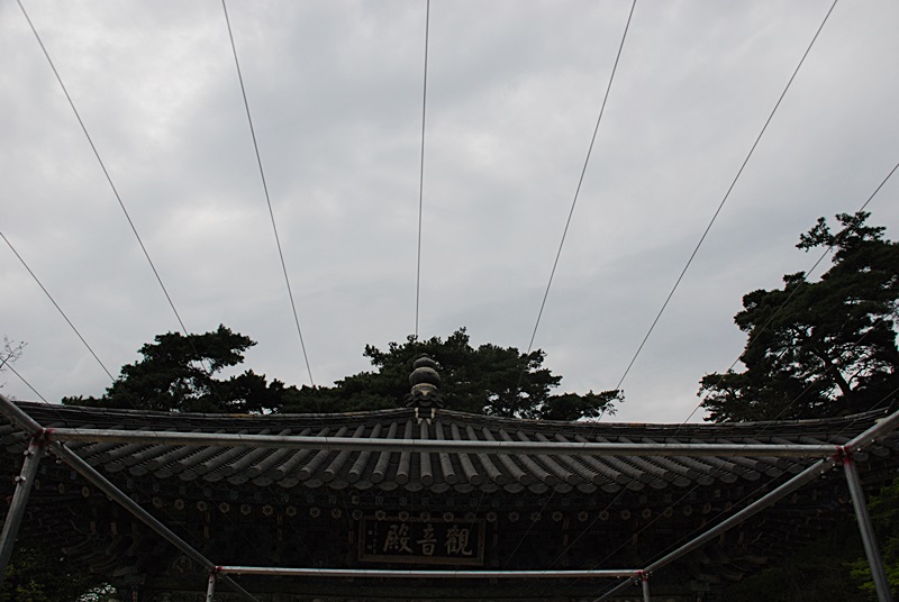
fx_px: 750
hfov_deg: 61.9
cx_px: 450
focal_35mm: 30
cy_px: 301
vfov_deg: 43.7
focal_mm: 20
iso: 400
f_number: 6.3
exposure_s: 1/1000
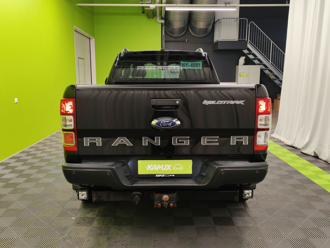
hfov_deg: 55.4
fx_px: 315
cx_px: 165
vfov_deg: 42.9
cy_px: 124
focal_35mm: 33
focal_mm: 6.12
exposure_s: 1/100
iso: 640
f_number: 1.9
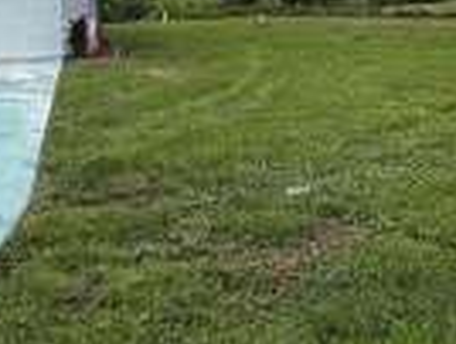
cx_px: 163
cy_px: 10
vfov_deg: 27.7
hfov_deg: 37.8
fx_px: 660
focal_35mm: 50
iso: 50
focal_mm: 2.22
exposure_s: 1/3289
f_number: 2.2
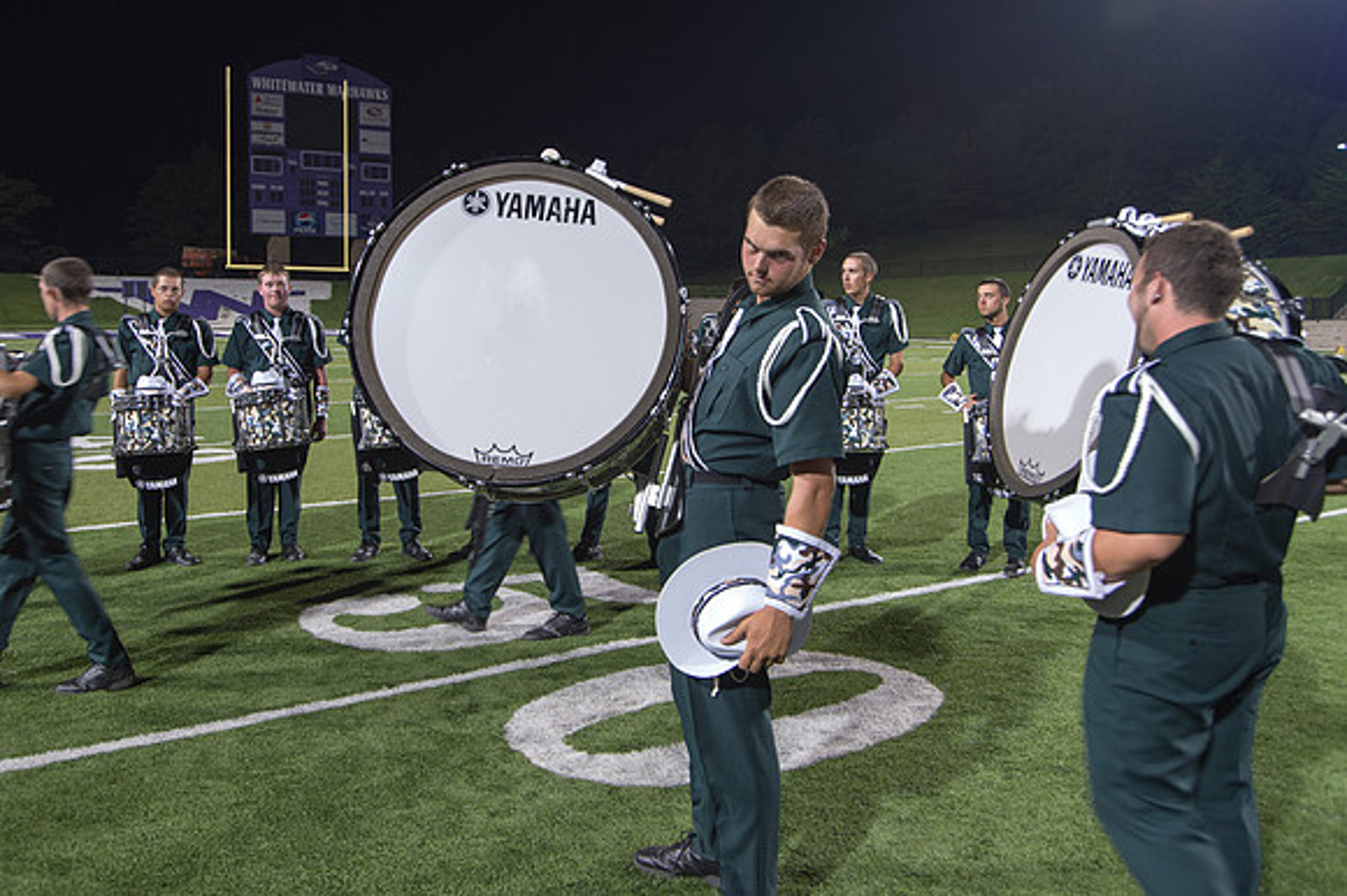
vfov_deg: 39.3
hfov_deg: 56.6
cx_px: 649
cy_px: 381
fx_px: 1252
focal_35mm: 33
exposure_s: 1/40
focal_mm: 29
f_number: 5
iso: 1000
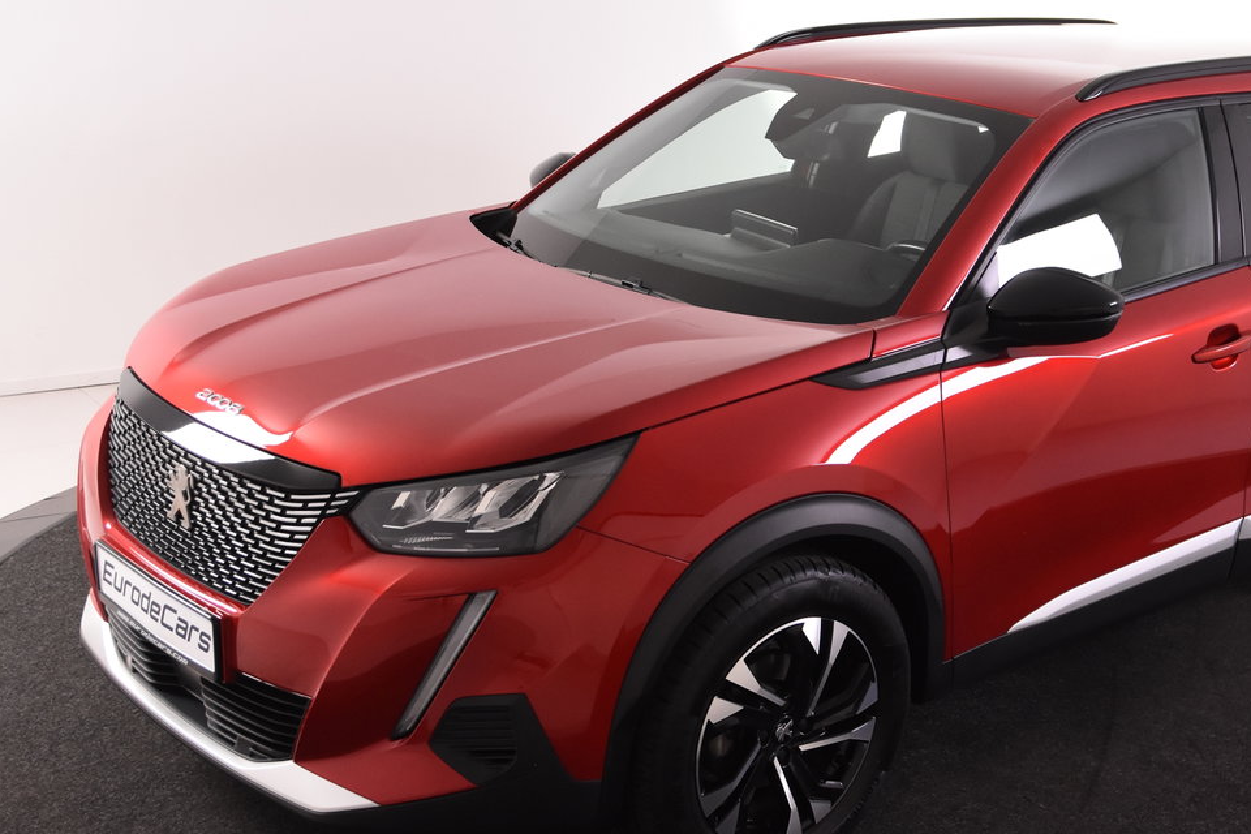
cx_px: 809
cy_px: 410
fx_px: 1807
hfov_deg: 37.9
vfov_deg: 26.0
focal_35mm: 52
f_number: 4.5
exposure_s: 1/80
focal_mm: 26
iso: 1600
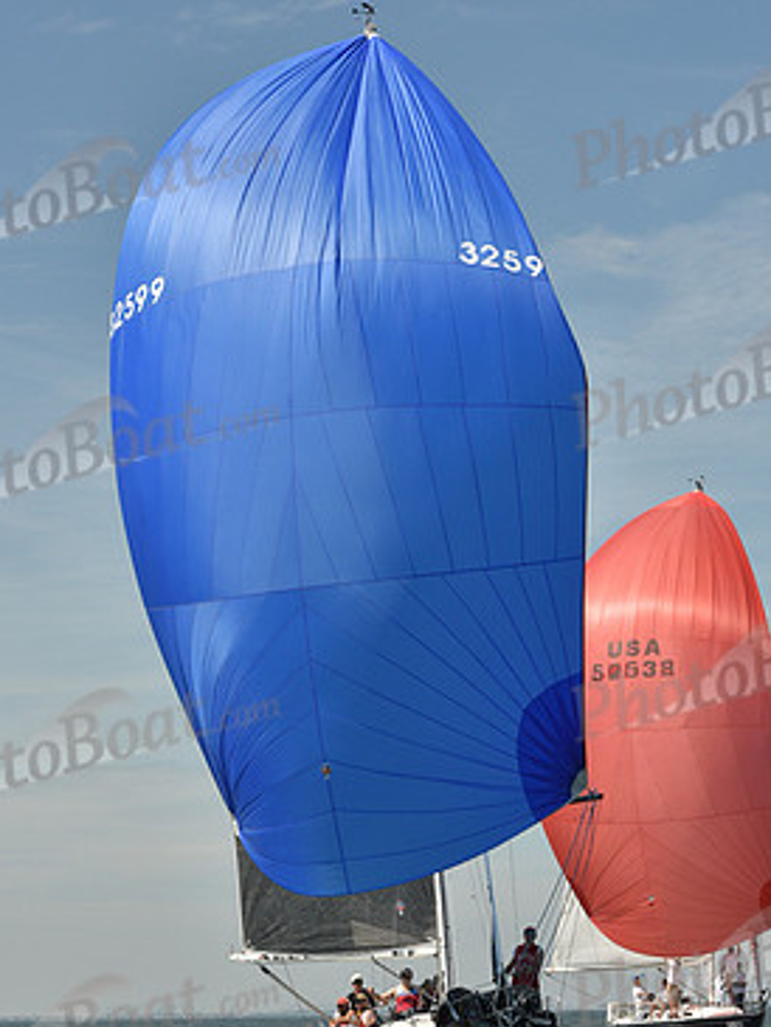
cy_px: 563
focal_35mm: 107
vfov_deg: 18.4
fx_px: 3176
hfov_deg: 13.8
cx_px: 426
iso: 320
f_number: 10
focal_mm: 70
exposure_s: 1/1000
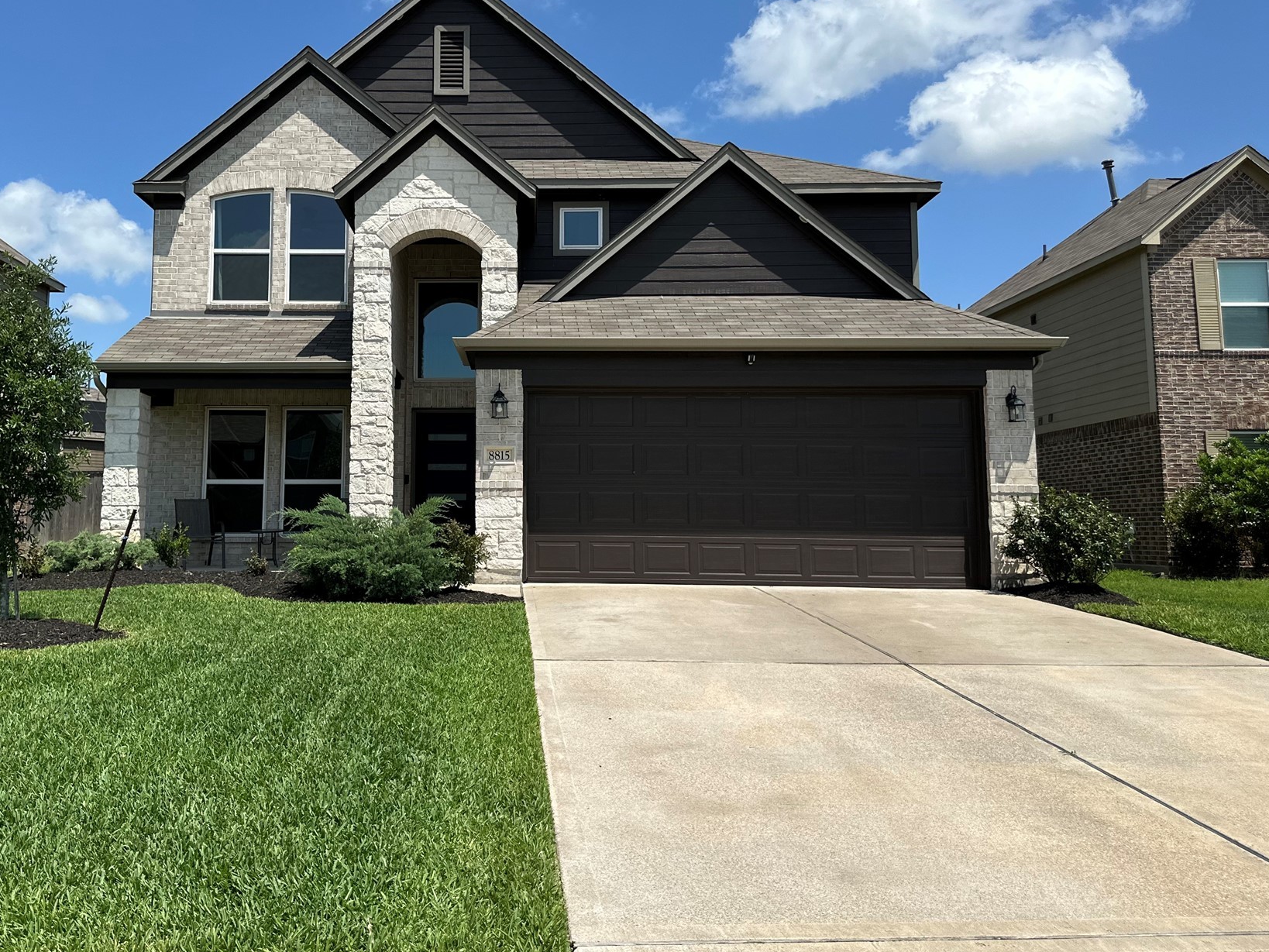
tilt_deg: +8.1
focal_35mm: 30
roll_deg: -0.4
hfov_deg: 59.4
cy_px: 390
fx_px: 1100
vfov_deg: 46.6
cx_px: 496
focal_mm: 6.86
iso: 80
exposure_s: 1/6211
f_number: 1.78
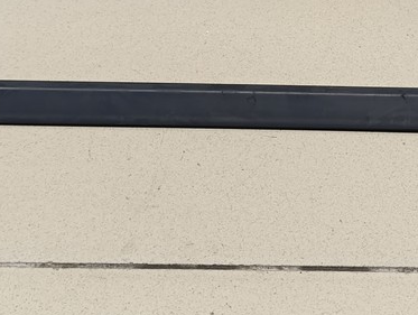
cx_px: 277
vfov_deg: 18.3
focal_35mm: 79
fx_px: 955
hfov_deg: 24.6
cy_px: 9
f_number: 1.6
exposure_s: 1/100
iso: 400
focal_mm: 6.14
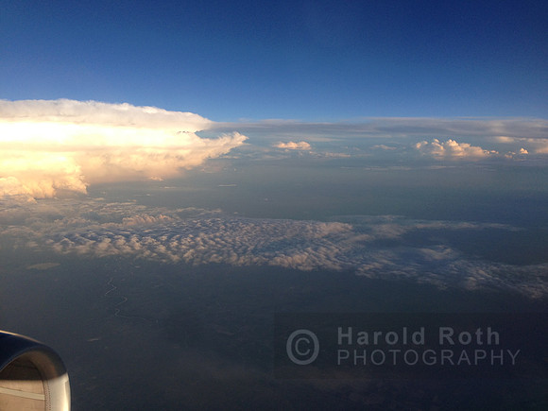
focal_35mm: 33
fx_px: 522
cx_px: 274
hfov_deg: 55.4
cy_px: 206
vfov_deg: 42.9
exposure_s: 1/653
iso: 50
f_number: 2.4
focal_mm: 4.13
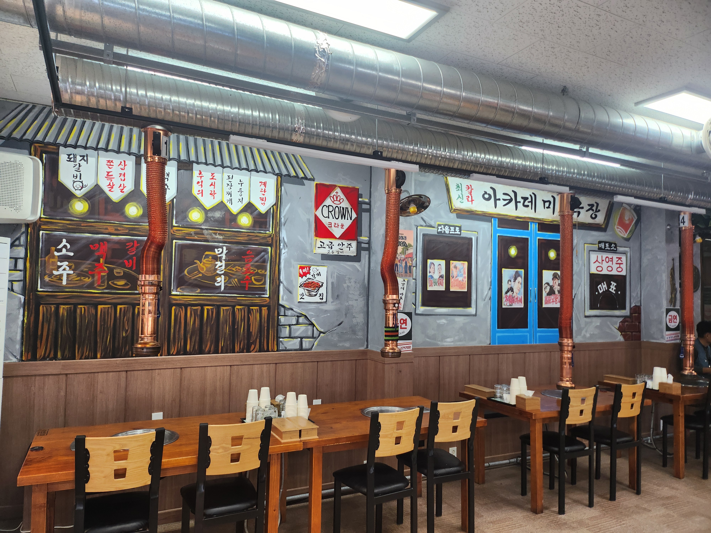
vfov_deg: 56.8
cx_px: 356
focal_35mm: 24
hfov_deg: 71.6
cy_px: 266
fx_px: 493
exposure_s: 1/120
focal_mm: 5
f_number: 1.8
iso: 200
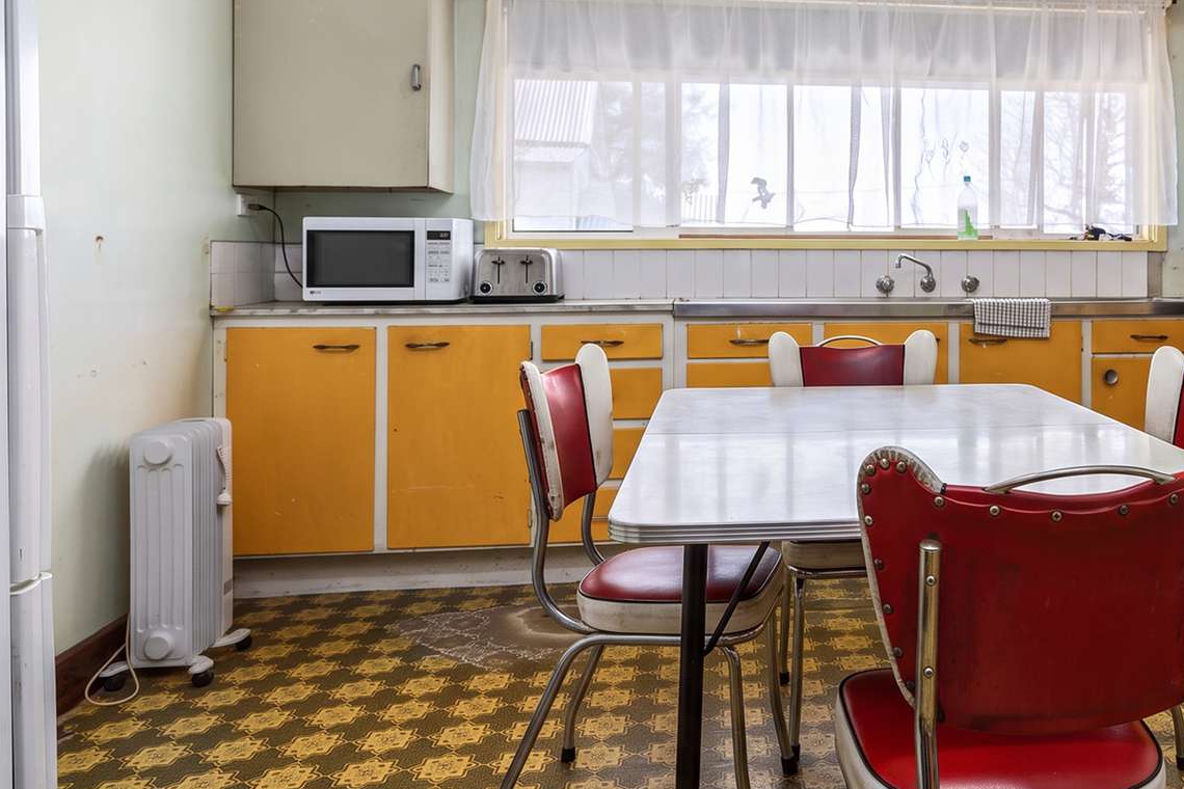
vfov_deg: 40.6
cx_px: 873
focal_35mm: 32
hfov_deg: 56.1
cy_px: 265
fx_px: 1052
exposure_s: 1/4
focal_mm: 19
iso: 320
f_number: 7.1
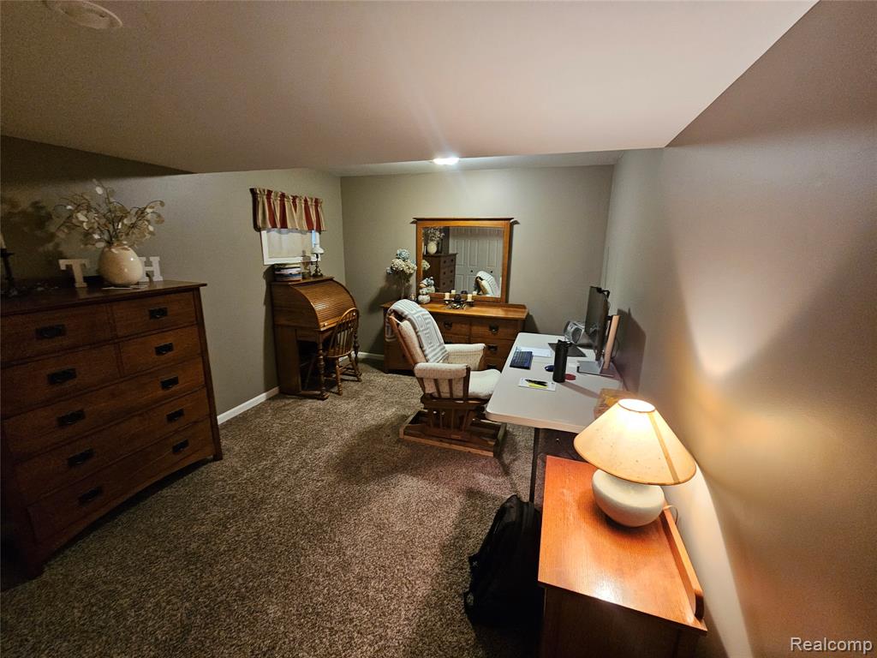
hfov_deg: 106.2
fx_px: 329
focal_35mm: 13
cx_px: 438
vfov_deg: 89.9
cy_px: 329
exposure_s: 1/30
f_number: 2.2
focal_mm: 2.2
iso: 500
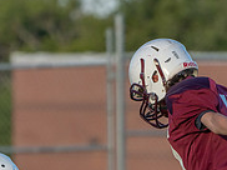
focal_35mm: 1133
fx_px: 7420
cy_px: 190
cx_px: 244
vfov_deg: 1.3
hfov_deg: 1.8
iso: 640
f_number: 5.6
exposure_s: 1/1250
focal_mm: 300
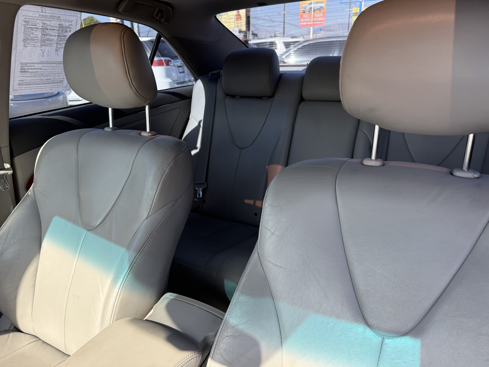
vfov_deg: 56.8
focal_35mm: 24
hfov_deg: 71.6
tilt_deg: -19.5
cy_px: 184
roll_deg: +0.0
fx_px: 339
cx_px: 244
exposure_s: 1/555
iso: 100
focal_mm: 6.76
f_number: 1.78
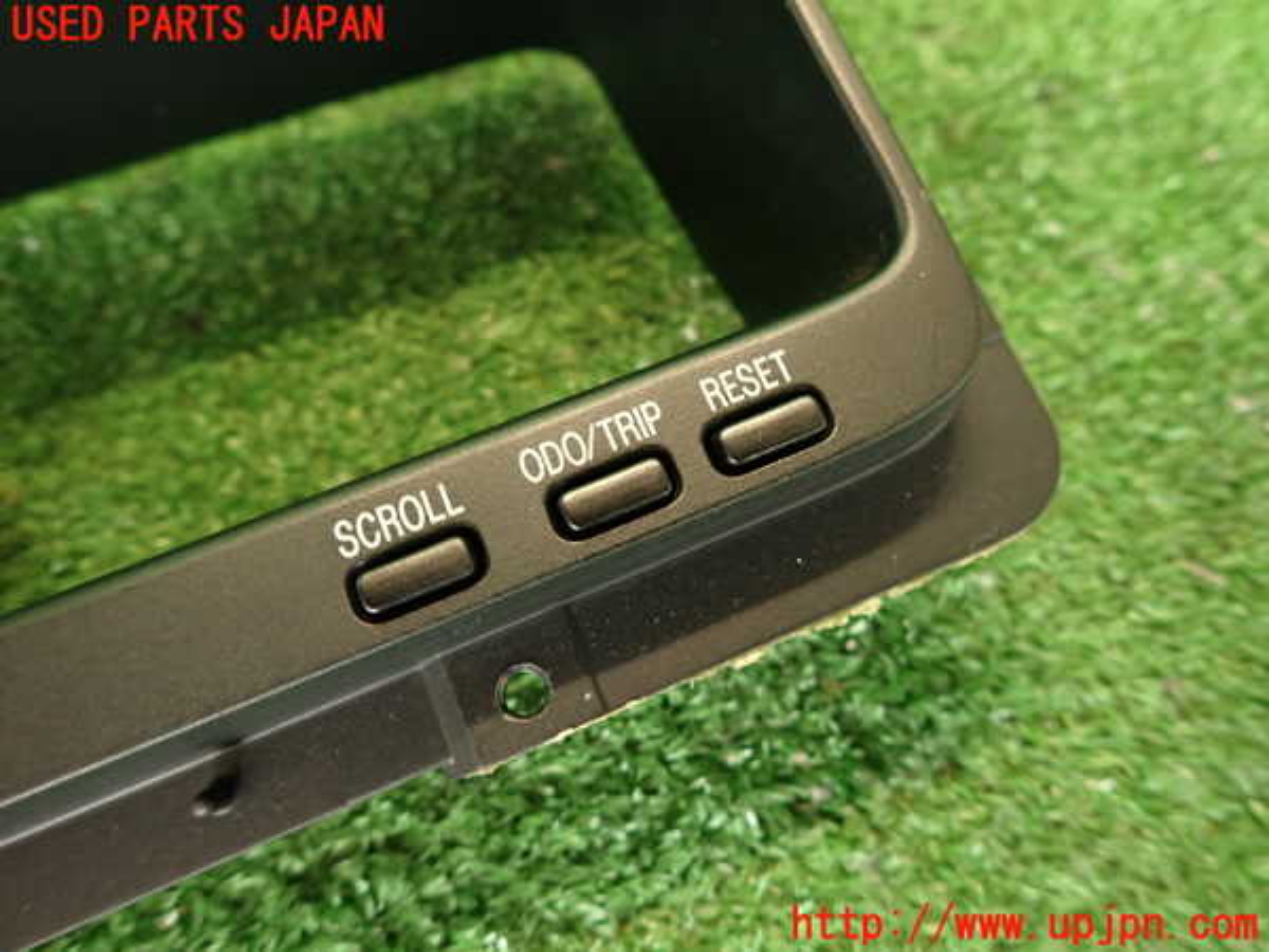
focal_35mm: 25
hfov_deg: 69.4
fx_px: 916
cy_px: 476
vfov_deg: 54.9
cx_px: 634
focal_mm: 4.5
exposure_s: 1/30
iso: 250
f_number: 2
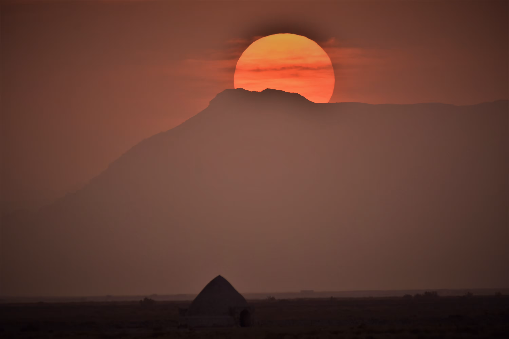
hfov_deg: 2.7
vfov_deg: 1.8
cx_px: 254
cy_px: 170
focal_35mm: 750
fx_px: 10603
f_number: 5.6
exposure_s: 1/100
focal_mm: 500
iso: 100
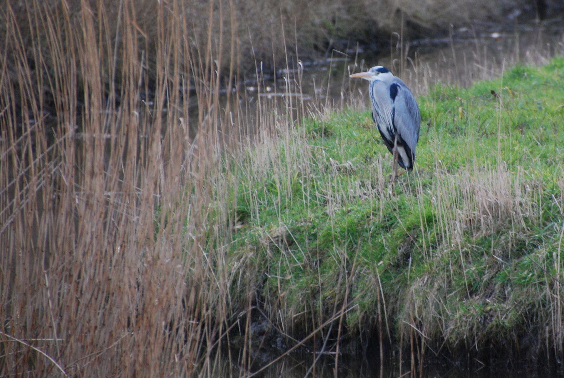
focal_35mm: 614
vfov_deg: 2.2
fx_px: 9630
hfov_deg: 3.4
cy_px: 92
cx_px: 387
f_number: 6.3
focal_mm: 270
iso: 400
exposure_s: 1/80
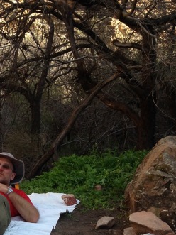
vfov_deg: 21.5
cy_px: 274
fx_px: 577
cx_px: -34
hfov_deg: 16.6
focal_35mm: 85
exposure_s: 1/275
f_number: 2.4
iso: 50
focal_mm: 4.12
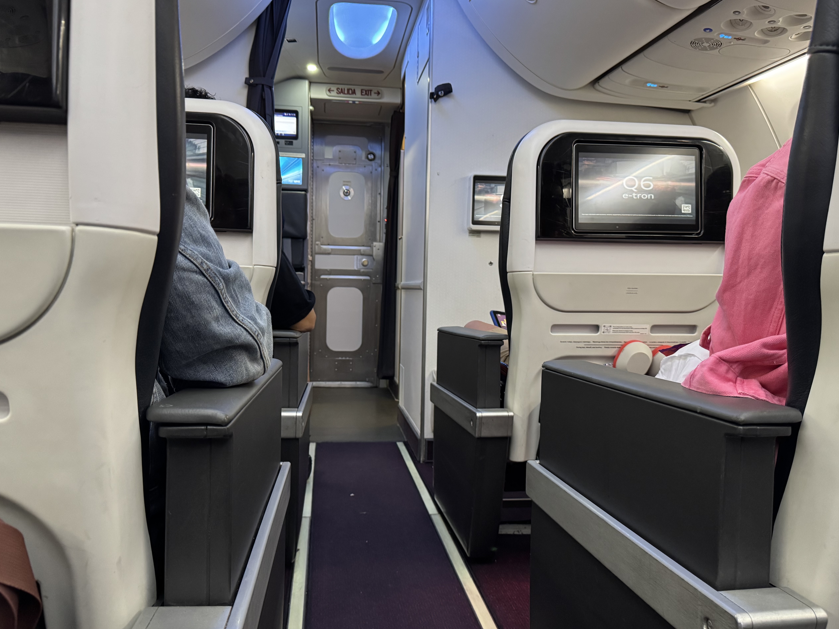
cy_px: 309
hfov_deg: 65.3
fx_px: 654
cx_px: 409
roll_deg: -1.2
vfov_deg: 51.4
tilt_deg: -2.2
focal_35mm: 27
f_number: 1.78
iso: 640
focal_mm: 6.76
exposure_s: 1/59
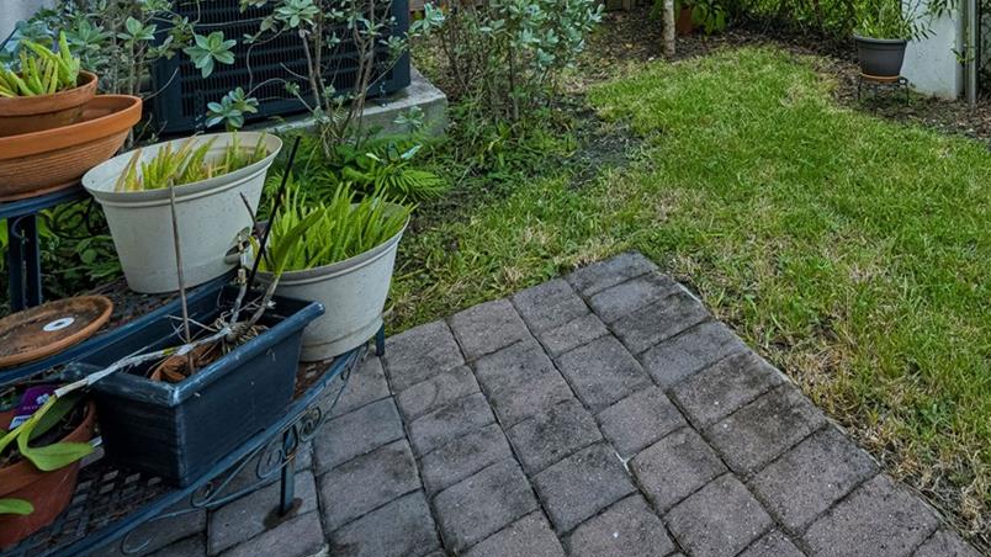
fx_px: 657
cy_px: -92
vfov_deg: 36.7
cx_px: 838
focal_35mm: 25
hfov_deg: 65.0
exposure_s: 1/15
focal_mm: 12
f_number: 11
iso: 100
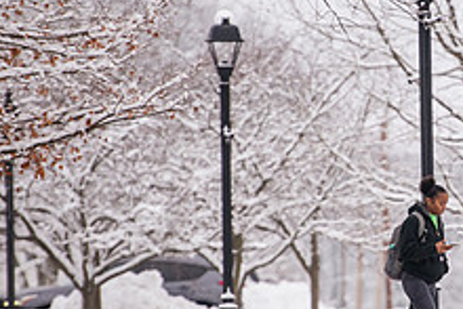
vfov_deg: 2.6
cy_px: 178
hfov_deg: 3.9
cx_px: 492
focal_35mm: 527
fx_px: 6782
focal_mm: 200
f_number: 3.2
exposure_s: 1/400
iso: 160
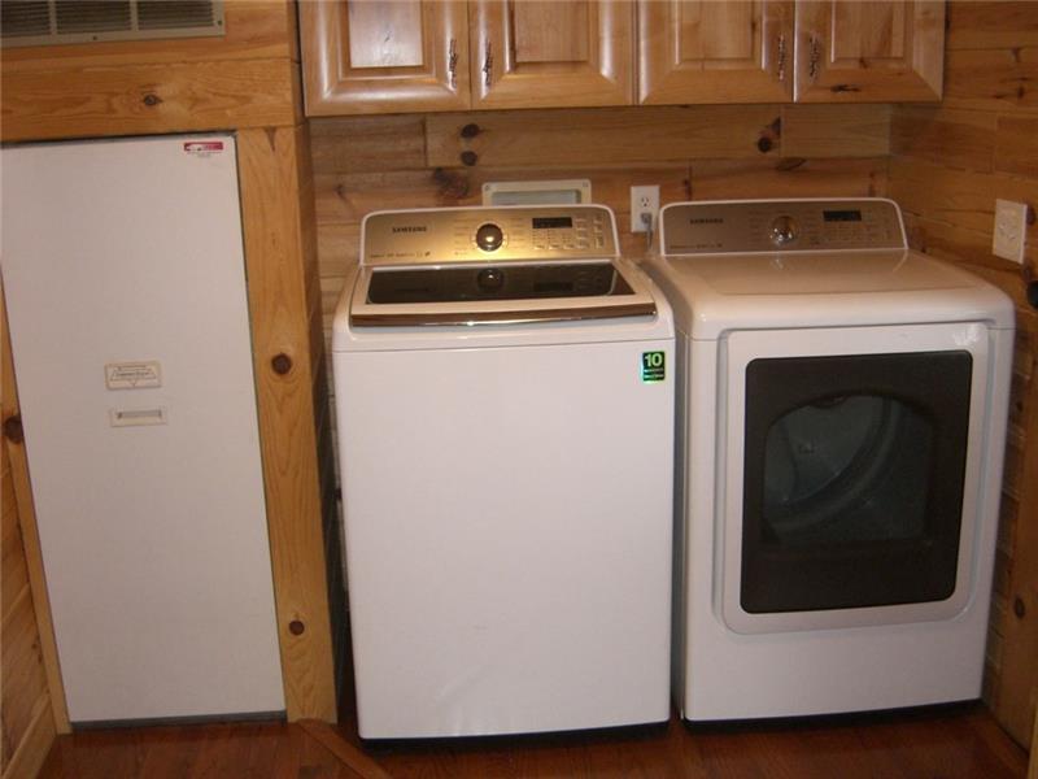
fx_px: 1139
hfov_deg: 49.0
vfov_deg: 37.7
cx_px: 519
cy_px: 390
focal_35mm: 38
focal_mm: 7.9
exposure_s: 1/60
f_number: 2.8
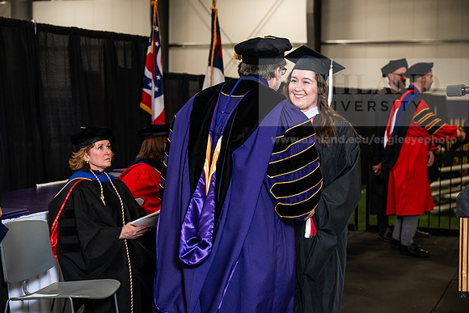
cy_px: 156
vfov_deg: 19.5
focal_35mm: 70
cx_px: 234
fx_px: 912
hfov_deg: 28.8
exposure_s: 1/200
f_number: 4.5
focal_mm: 70
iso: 1250
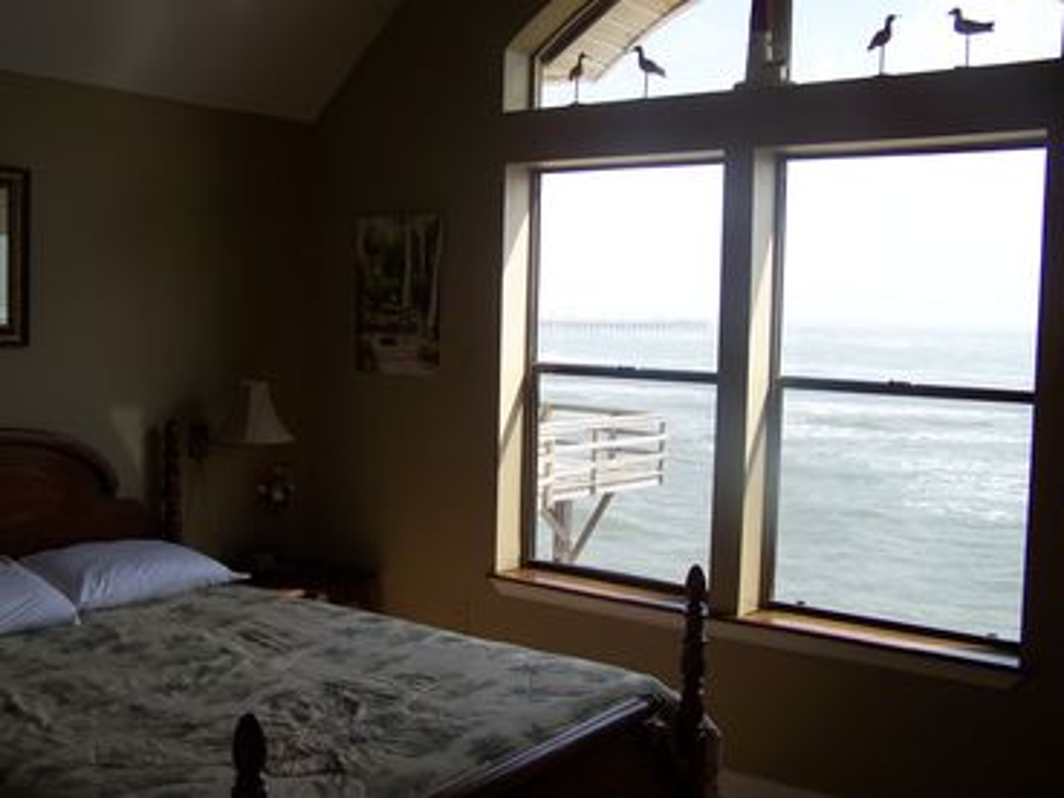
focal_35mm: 38
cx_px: 532
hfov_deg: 49.0
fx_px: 1168
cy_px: 399
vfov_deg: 37.7
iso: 80
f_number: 2.8
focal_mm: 6.3
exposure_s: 1/500
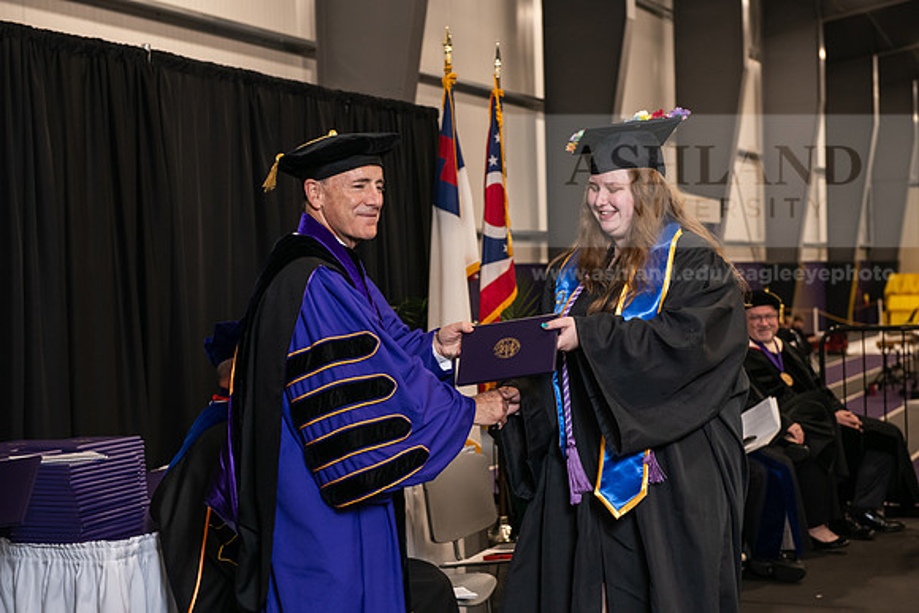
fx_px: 1685
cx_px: 460
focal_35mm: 66
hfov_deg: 30.5
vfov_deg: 20.6
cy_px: 306
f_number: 5
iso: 1600
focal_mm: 66
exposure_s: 1/125
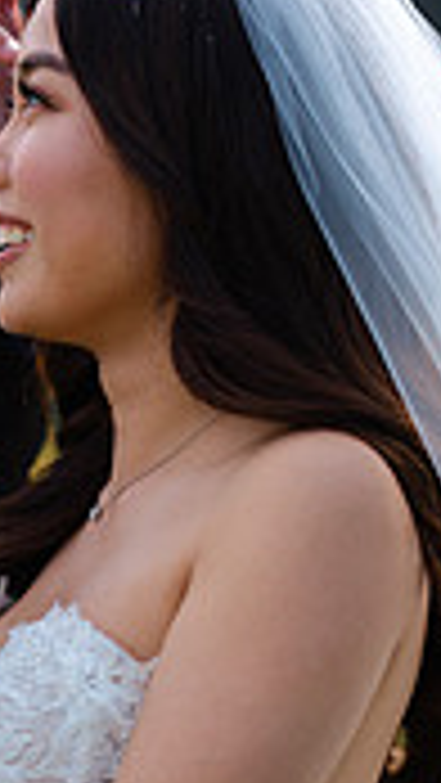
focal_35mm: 177
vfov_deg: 12.2
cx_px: -214
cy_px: 482
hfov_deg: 6.8
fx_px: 3676
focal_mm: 80
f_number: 1.7
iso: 100
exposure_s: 1/4000
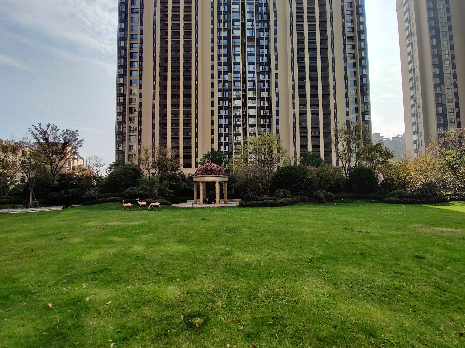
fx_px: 175
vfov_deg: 89.9
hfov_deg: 106.2
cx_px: 232
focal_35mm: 13
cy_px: 174
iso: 100
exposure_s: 1/317
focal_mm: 2.25
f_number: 2.2
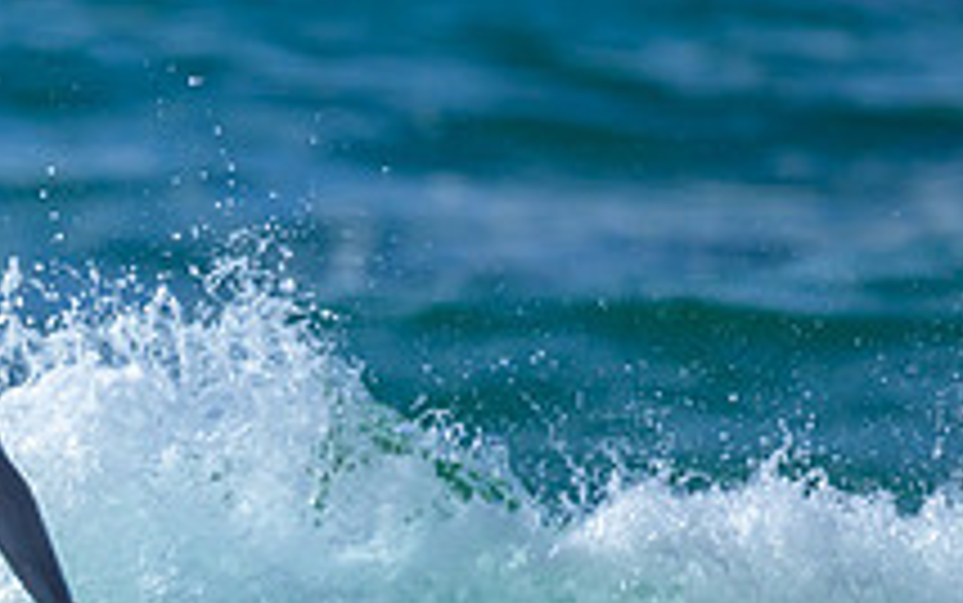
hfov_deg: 0.7
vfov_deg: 0.4
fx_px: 79643
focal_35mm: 3033
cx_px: -335
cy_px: 916
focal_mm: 800
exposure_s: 1/2000
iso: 250
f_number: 6.3
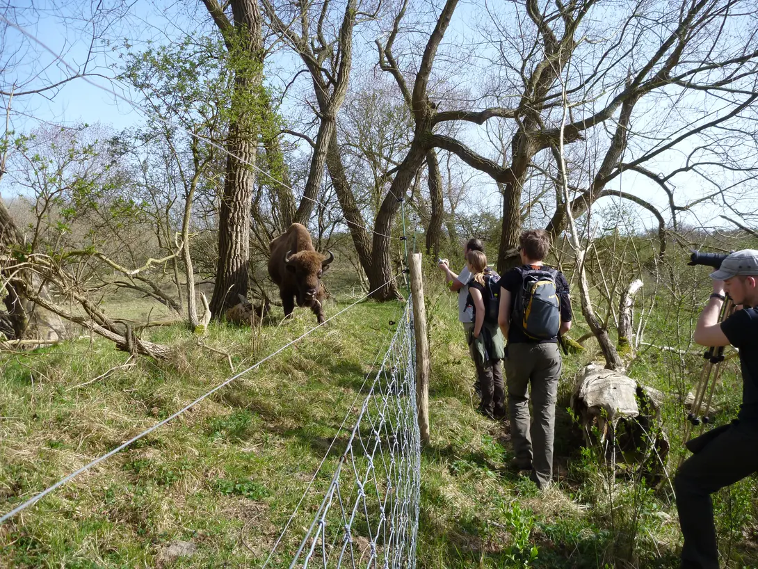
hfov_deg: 63.4
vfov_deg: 49.8
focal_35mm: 28
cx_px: 379
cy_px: 284
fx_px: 613
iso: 80
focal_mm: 4.9
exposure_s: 1/400
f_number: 3.3
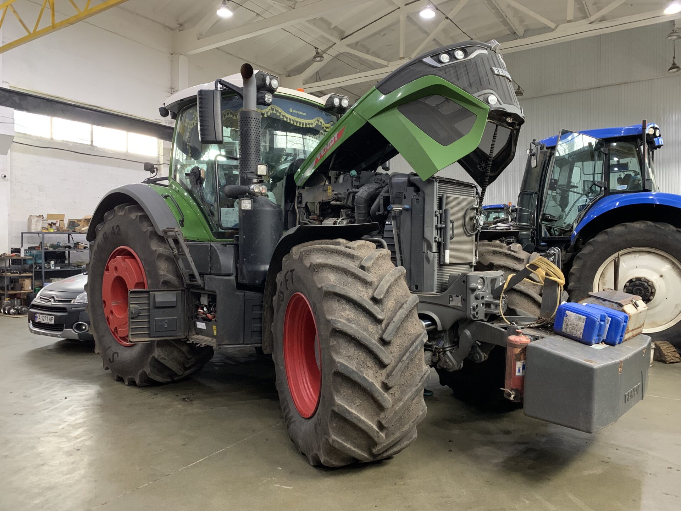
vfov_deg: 53.1
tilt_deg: -0.1
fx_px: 511
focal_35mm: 26
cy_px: 256
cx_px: 340
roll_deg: -0.8
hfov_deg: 67.3
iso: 400
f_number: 1.8
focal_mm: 4.25
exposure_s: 1/34
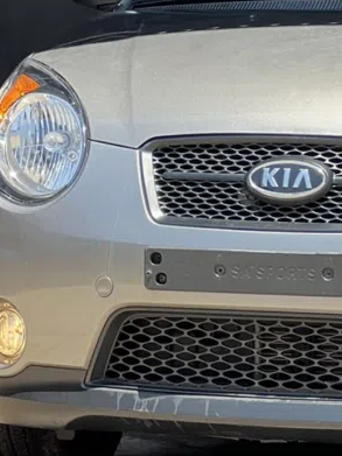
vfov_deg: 7.3
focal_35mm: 269
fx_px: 3545
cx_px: 399
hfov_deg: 5.5
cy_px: 17
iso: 25
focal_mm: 9
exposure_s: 1/201
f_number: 2.8
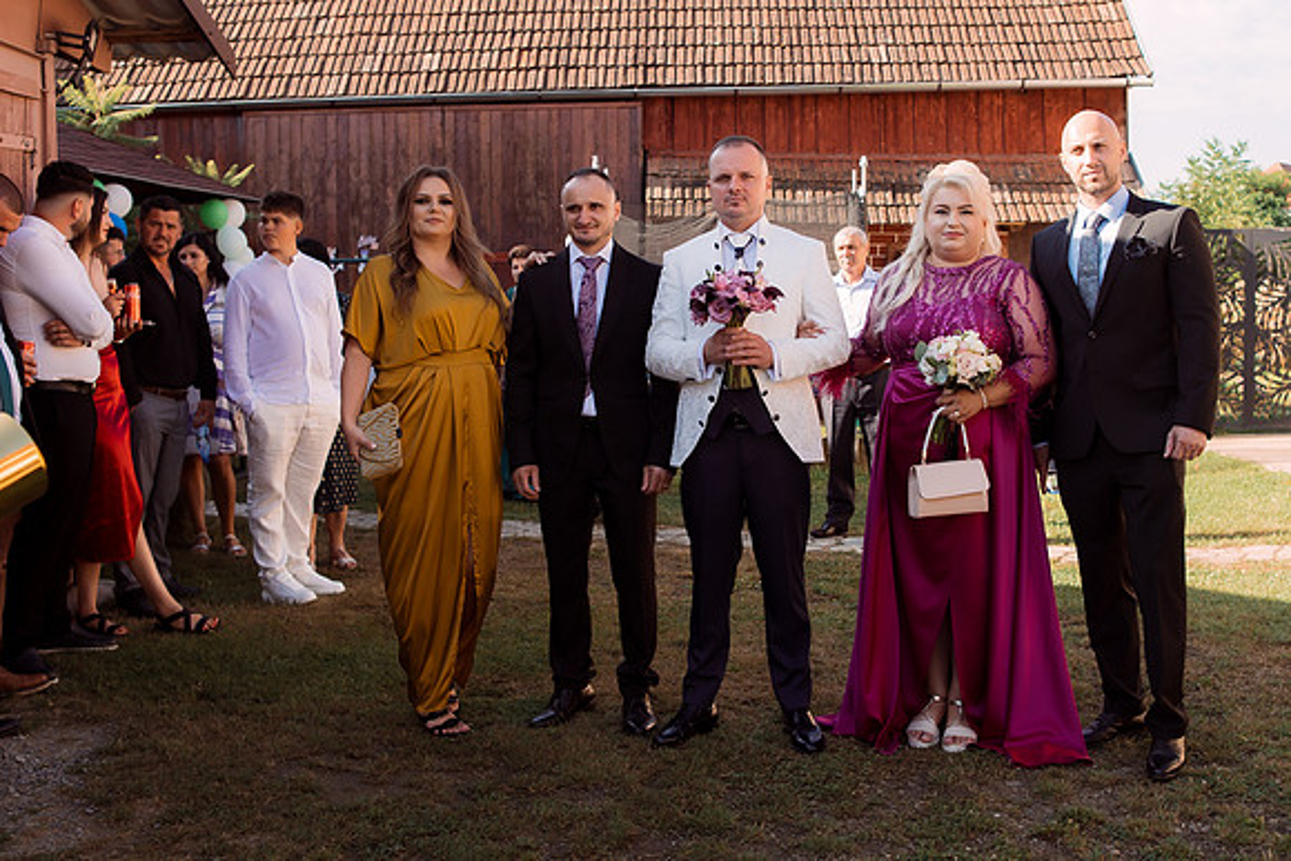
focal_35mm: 40
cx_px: 750
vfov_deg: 33.7
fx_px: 1418
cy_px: 361
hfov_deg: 48.8
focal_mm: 23
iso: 100
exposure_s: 1/250
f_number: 3.5
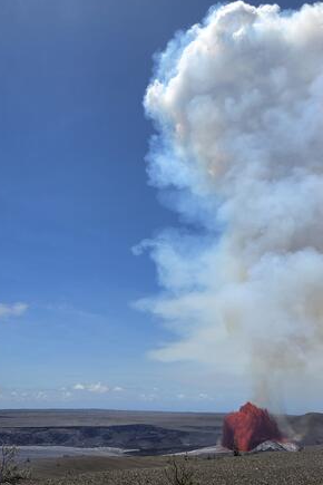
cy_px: 239
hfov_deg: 39.4
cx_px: 105
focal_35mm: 33
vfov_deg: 57.2
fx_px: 444
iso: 80
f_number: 1.8
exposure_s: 1/7595
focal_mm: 5.4
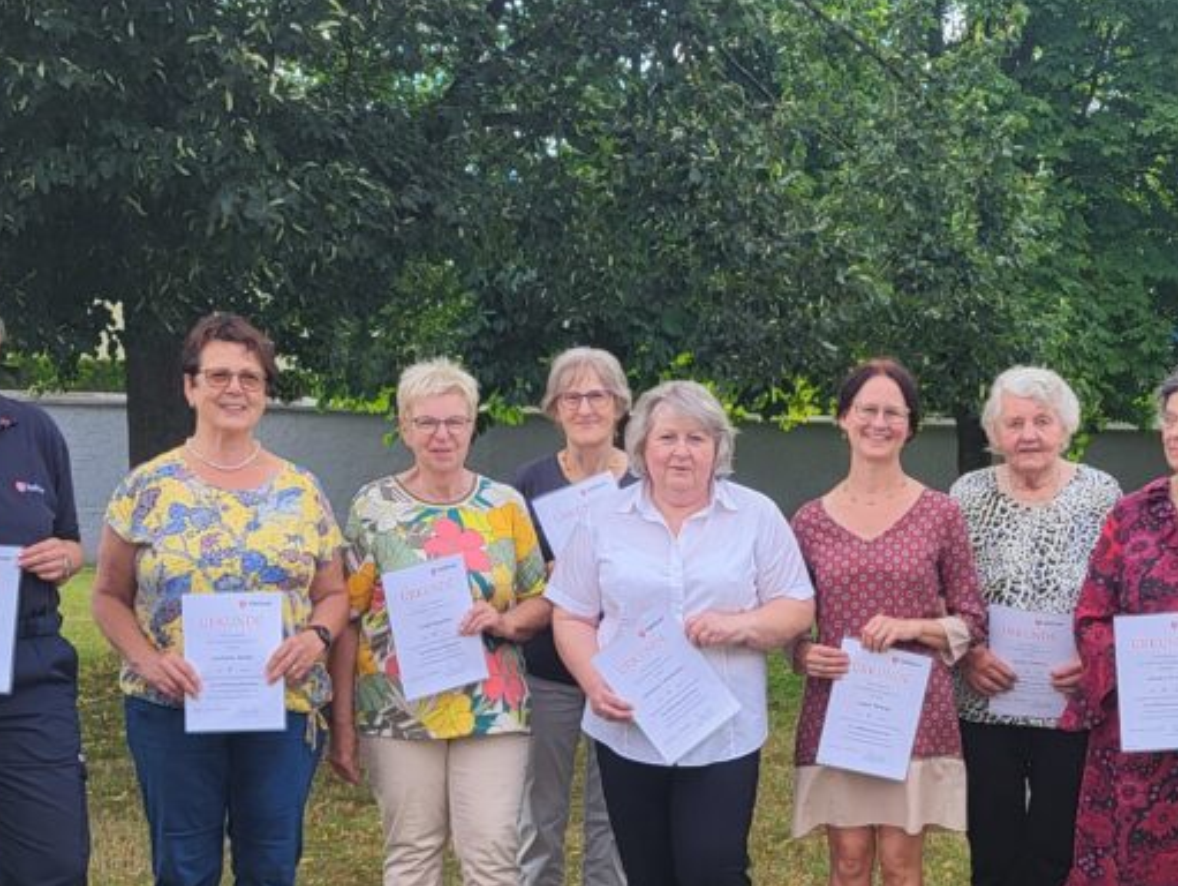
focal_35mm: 61
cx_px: 719
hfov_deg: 31.6
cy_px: 641
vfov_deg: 23.9
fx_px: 2077
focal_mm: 5.4
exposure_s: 1/407
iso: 40
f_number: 1.8
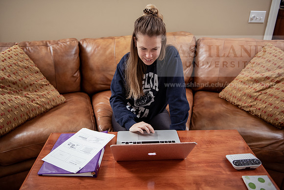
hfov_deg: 65.5
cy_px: 95
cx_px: 142
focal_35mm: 28
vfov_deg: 46.4
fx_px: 221
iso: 800
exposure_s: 1/200
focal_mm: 28
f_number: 2.8
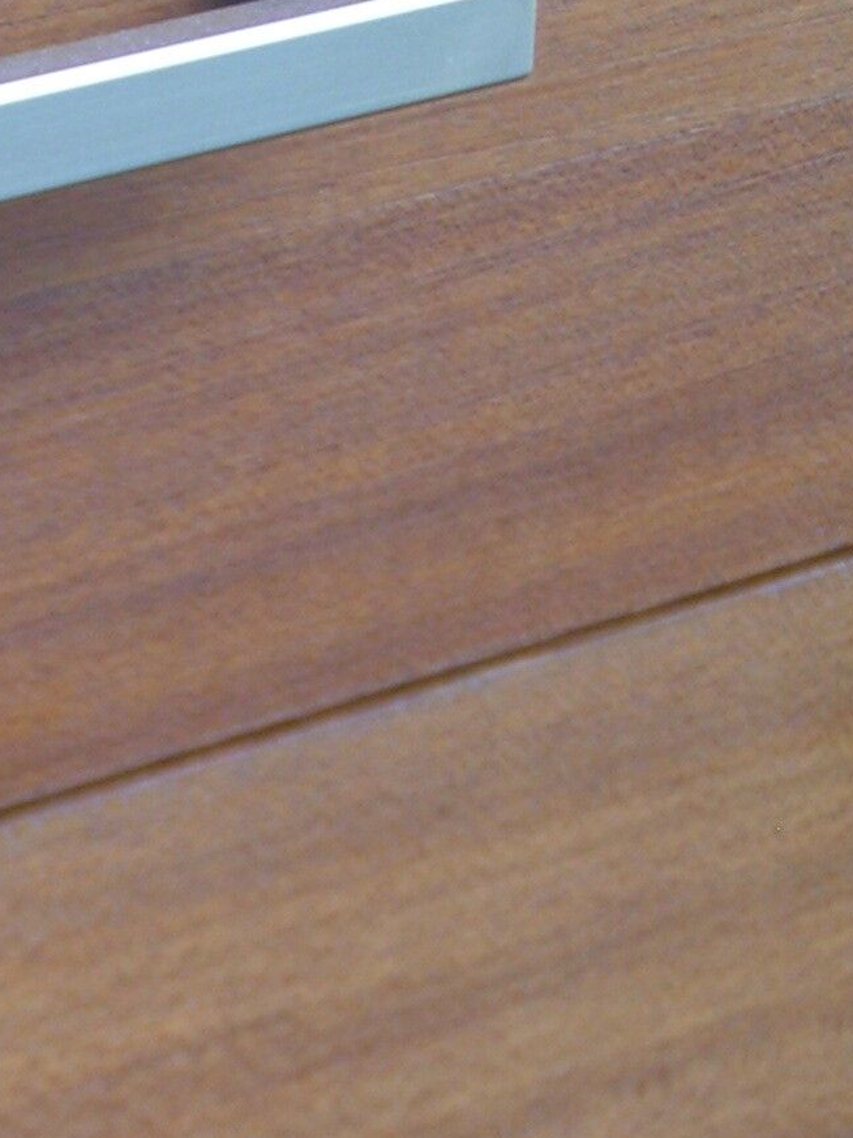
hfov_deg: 9.9
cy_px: 891
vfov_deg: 13.3
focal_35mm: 148
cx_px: -123
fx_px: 4863
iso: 50
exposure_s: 1/80
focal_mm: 9.7
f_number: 3.2
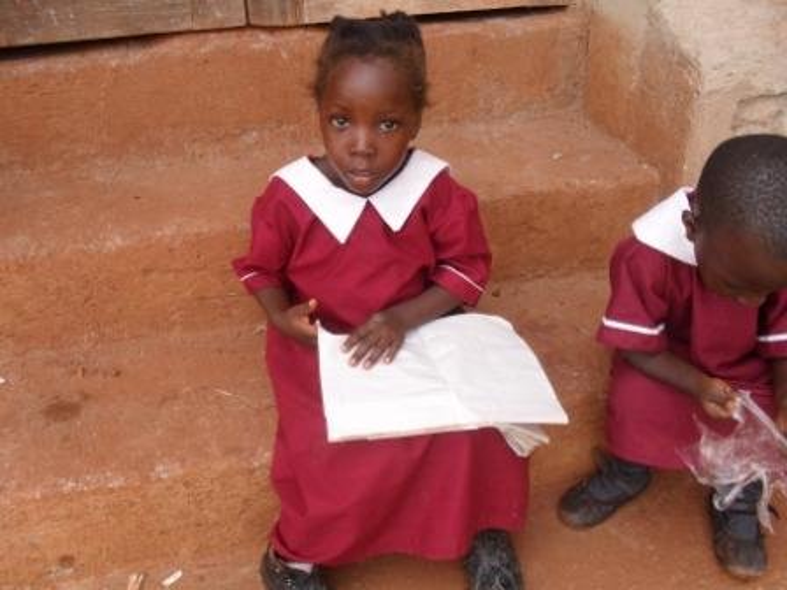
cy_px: 295
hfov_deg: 52.6
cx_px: 394
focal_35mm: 35
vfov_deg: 40.7
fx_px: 796
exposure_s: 1/180
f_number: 3.2
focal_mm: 6.3
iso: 100
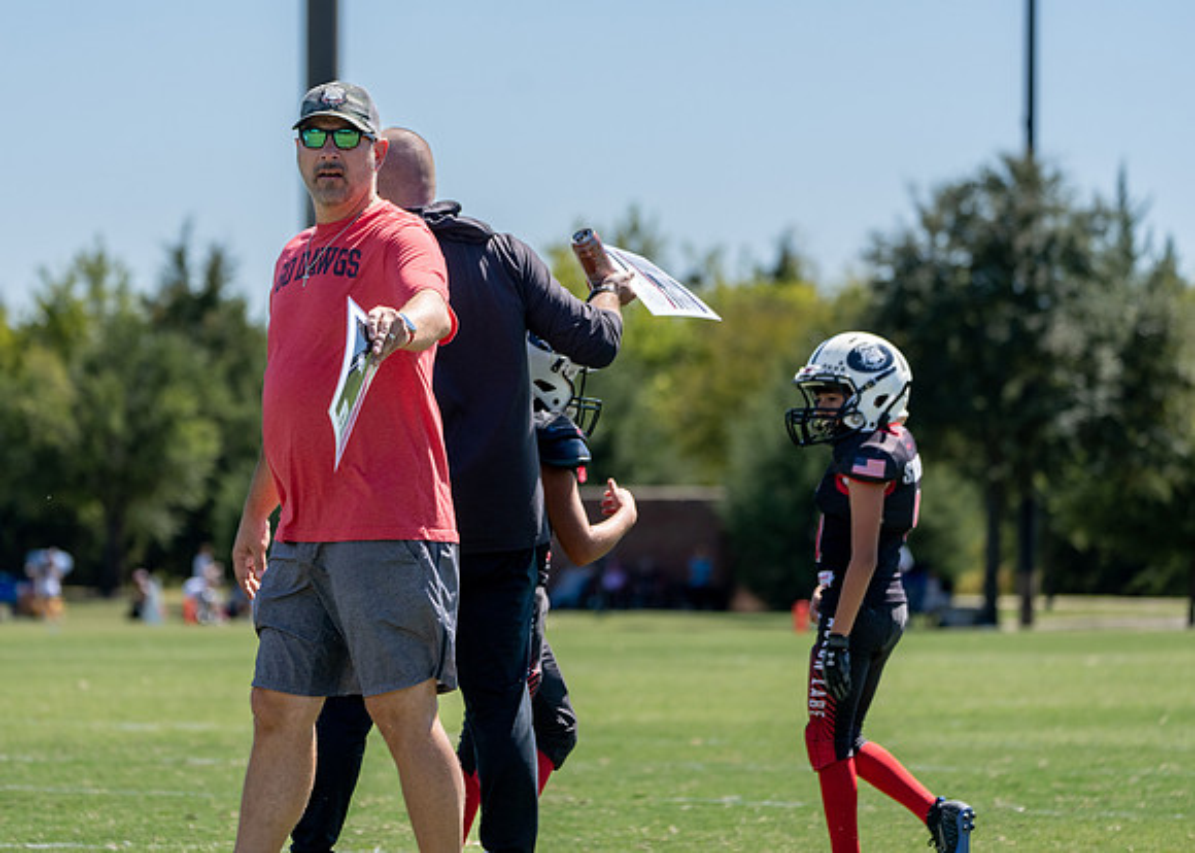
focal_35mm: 216
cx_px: 503
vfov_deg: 6.7
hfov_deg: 9.3
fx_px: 7340
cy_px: 396
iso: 400
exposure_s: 1/1600
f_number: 5.6
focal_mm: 190
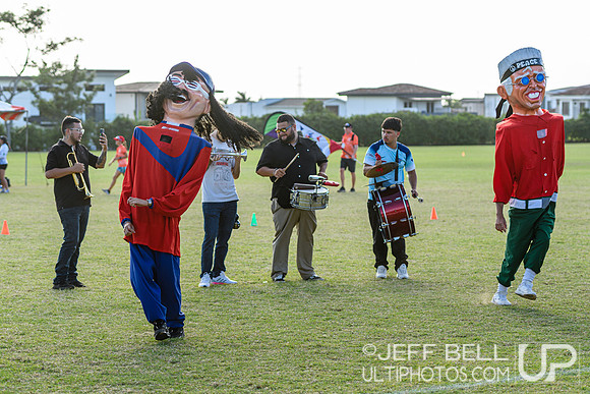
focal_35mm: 105
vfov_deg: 13.0
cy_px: 197
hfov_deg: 19.5
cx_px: 295
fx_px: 1721
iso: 100
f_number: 3.2
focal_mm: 70
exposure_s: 1/400
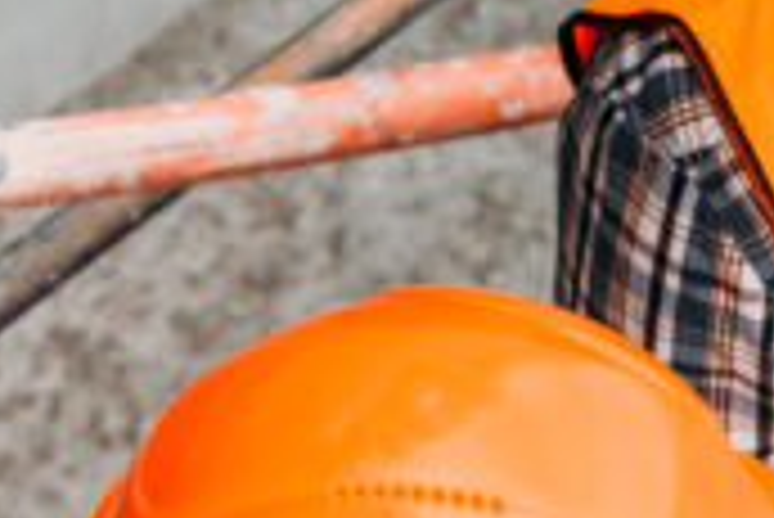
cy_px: 1097
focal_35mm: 285
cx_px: 1062
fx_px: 6133
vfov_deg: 4.7
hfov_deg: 7.1
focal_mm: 48
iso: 200
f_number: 3.5
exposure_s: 1/800
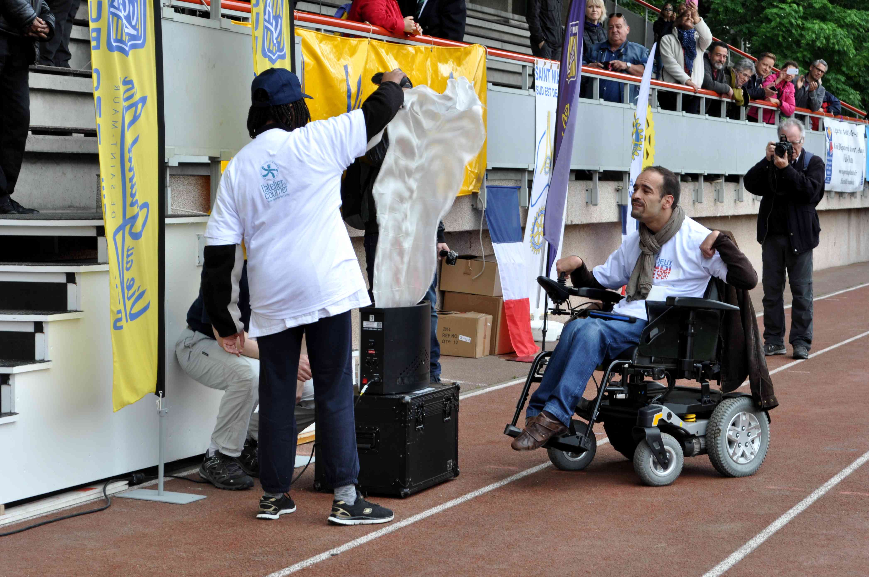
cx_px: 438
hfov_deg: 24.1
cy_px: 292
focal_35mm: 85
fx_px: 2037
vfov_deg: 16.1
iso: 200
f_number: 10
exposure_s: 1/100
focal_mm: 55
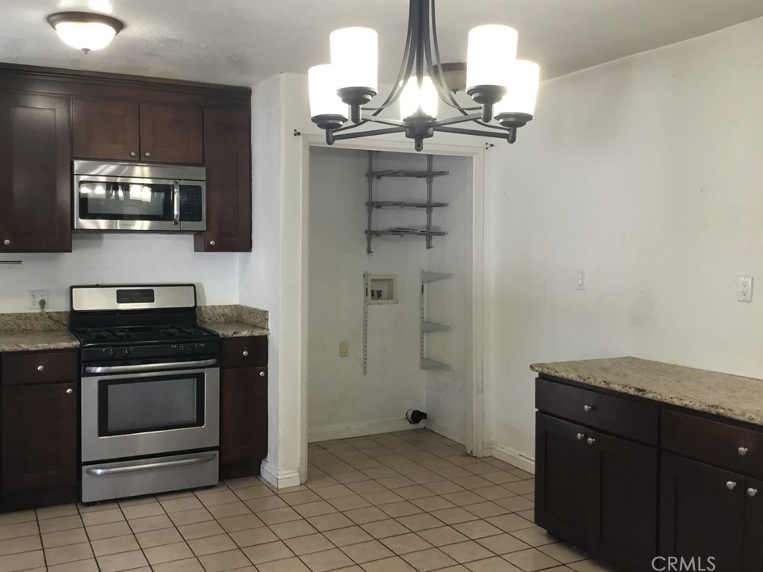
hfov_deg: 55.3
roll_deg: +0.1
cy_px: 271
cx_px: 361
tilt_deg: -0.1
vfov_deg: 42.9
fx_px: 727
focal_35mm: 33
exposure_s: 1/30
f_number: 2.4
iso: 80
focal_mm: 3.3
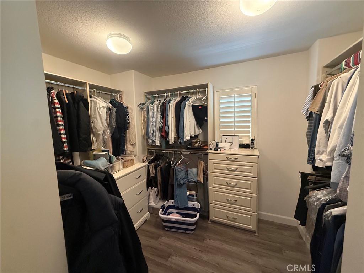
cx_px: 182
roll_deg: +1.7
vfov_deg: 85.7
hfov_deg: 102.1
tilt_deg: -7.0
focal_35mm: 14
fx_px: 147
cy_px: 136
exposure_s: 1/60
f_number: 2.2
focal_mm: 2.22
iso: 500
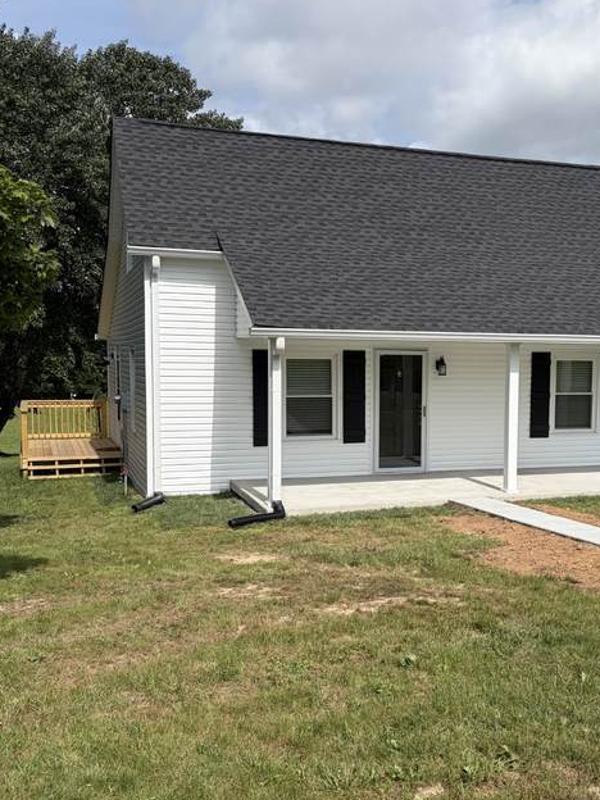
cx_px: 432
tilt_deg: -5.9
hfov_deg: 35.3
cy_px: 437
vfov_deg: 46.7
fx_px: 924
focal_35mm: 40
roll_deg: -0.4
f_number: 1.6
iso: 64
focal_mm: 5.96
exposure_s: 1/6993
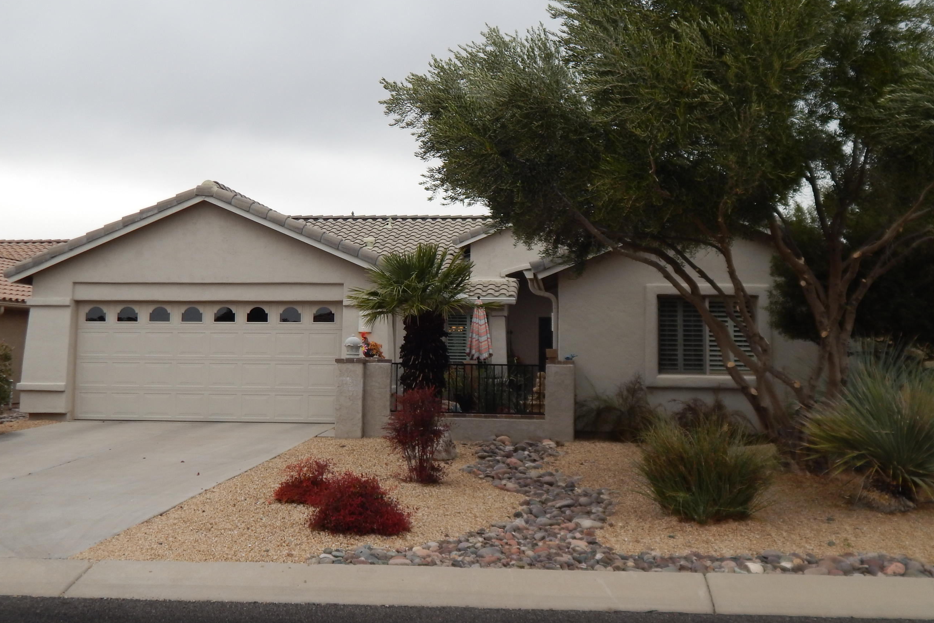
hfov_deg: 46.4
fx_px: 1090
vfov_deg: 31.8
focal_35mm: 42
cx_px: 454
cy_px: 262
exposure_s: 1/500
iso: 125
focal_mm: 6.1
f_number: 3.3
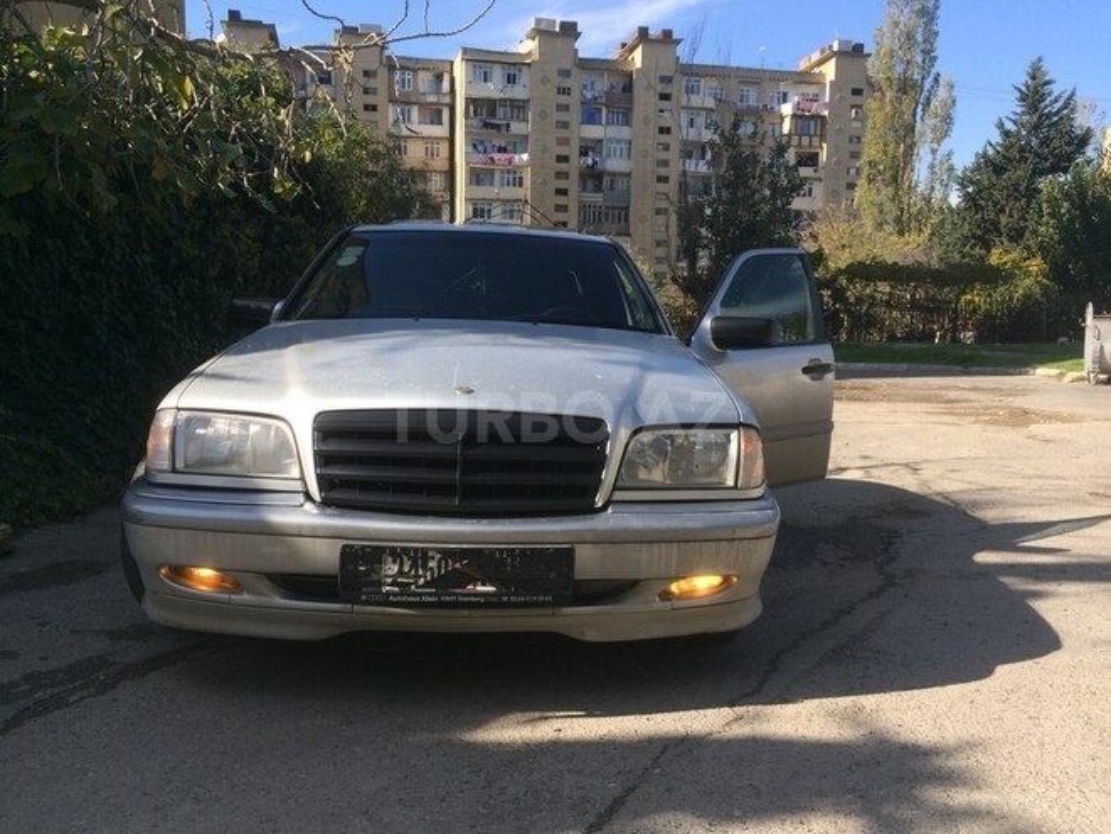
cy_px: 417
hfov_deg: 61.7
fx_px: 931
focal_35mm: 29
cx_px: 556
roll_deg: -1.7
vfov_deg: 48.2
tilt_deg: -8.0
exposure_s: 1/1208
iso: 32
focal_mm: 4.15
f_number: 2.2
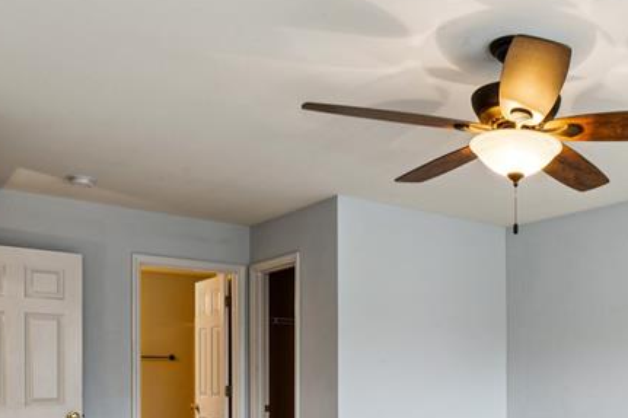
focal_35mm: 38
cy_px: 382
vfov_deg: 32.9
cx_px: 517
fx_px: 667
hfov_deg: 47.2
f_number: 13
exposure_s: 1/3.33
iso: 200
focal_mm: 16.1
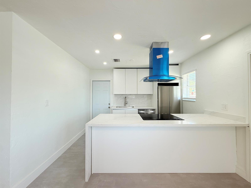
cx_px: 126
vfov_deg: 85.7
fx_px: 102
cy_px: 94
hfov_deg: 102.1
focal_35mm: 14
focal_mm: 2.22
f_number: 2.2
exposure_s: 1/120
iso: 64
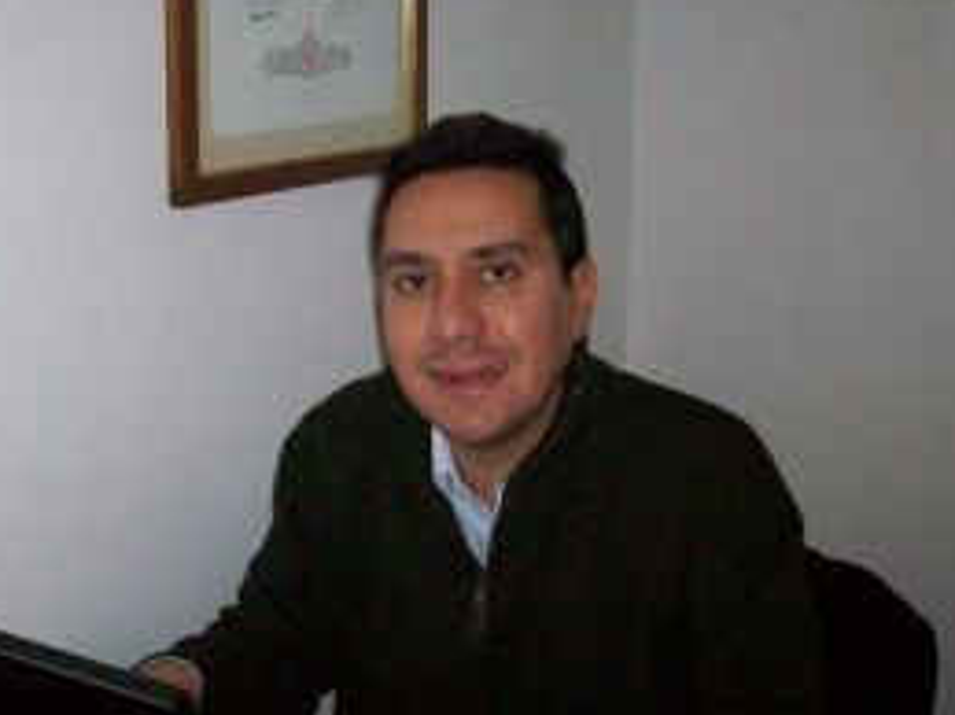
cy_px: 346
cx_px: 385
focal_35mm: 59
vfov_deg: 24.8
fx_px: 1627
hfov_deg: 32.6
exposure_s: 1/128
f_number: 2.8
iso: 400
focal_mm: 6.2
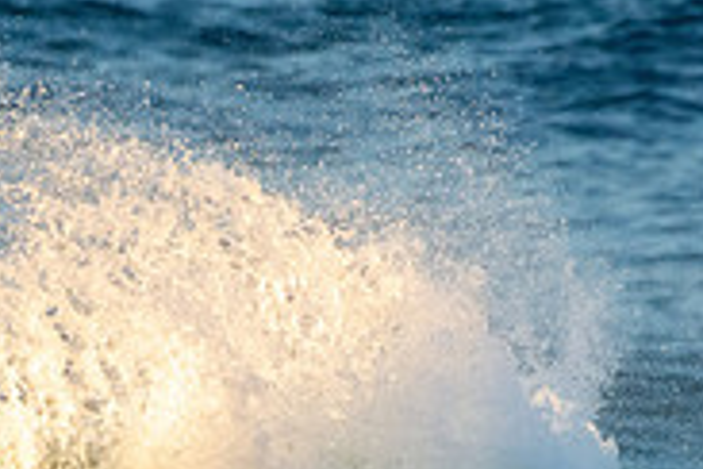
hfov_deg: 0.9
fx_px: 46355
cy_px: 728
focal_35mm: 2374
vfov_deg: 0.6
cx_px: 207
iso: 1800
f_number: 5.6
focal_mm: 500
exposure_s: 1/2000
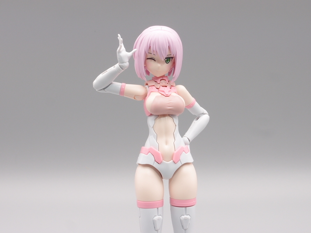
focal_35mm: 77
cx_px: 156
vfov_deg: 19.1
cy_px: 116
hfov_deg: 25.3
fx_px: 692
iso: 100
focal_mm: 16.63
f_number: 8
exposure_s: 1/4
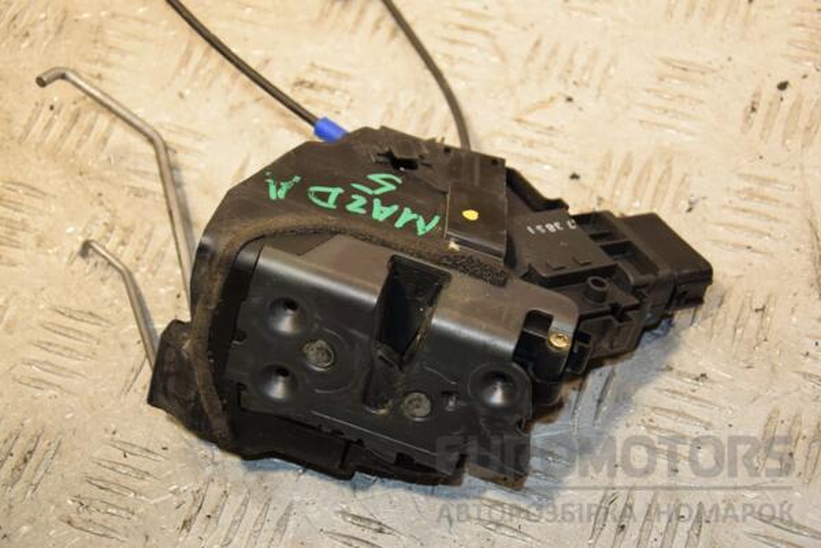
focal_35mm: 78
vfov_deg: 17.5
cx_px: 410
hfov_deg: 26.0
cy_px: 274
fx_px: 1779
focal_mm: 52
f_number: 5
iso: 800
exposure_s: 1/160
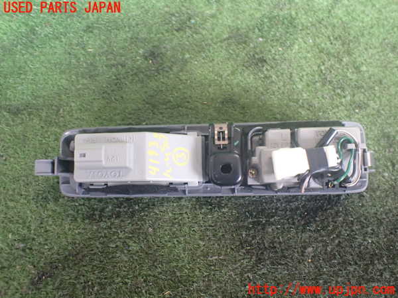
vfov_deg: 46.8
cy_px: 149
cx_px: 199
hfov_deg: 60.0
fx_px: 345
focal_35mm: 30
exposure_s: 1/60
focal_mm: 5.4
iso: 800
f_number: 2.3
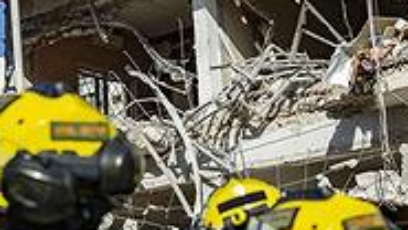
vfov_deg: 12.6
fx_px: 1028
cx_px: 185
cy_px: 13
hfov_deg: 22.4
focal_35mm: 95
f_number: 3.5
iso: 160
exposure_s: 1/2500
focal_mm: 35
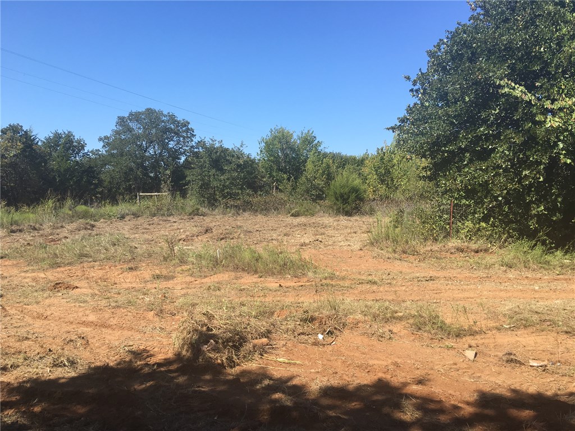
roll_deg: -3.5
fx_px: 482
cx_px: 288
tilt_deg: +0.1
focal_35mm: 29
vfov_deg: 48.2
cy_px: 216
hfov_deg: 61.7
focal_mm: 4.15
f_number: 2.2
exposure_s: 1/999
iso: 25
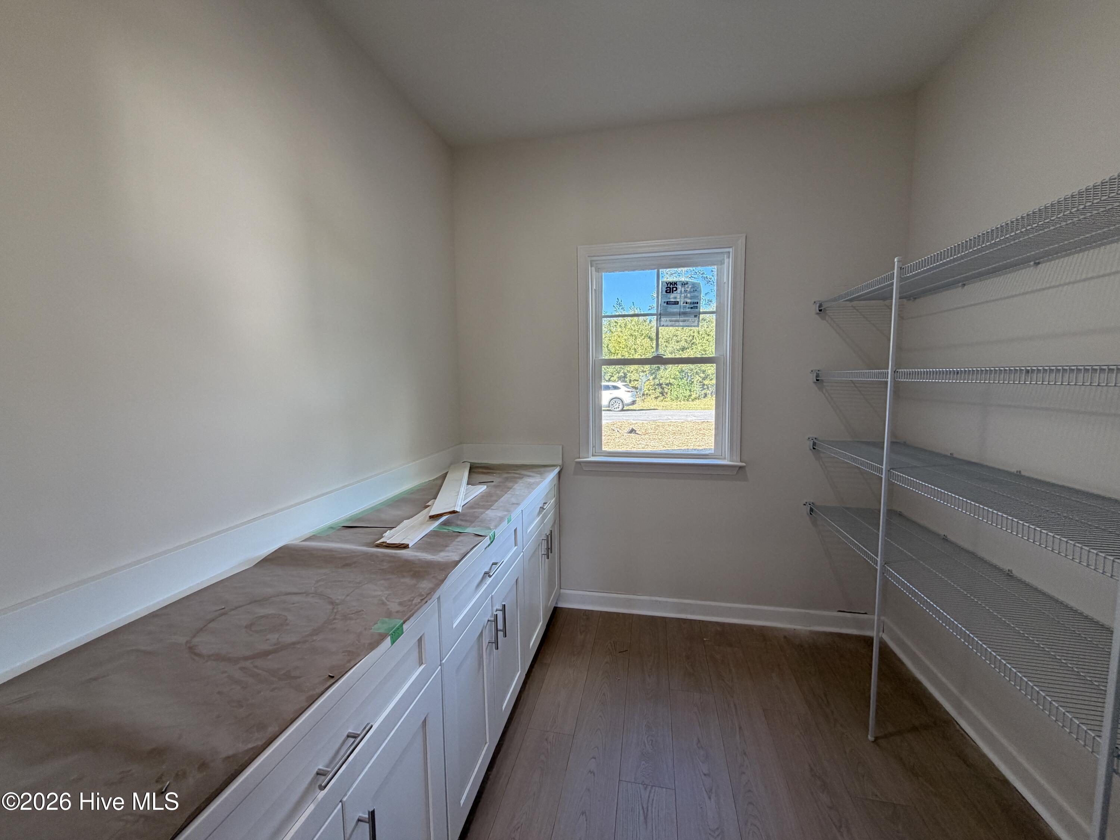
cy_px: 420
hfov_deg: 102.1
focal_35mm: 14
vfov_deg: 85.7
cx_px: 560
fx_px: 453
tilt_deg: -4.9
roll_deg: +0.3
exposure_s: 1/120
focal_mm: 2.22
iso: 160
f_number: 2.2
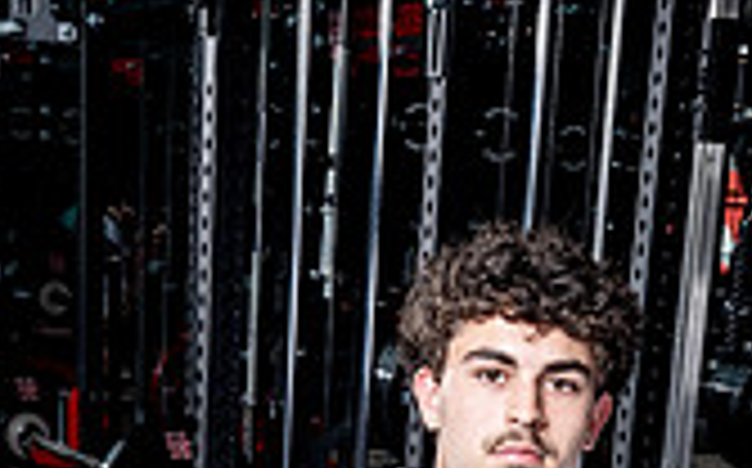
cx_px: 423
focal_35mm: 110
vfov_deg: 10.6
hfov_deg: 18.9
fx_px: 2252
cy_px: 1004
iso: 640
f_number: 9
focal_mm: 40
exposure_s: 1/250
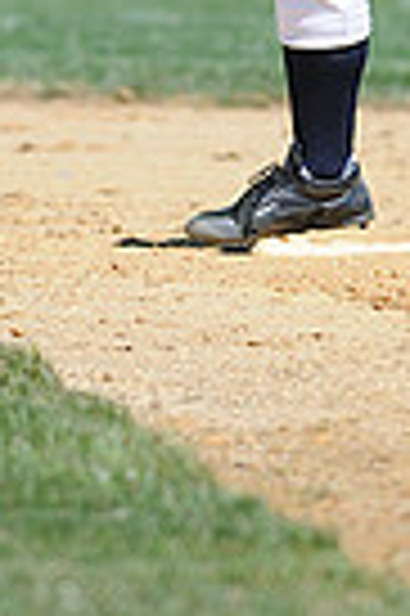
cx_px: 182
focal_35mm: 1476
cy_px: -342
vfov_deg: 1.4
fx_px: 25277
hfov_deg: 0.9
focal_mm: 300
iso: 200
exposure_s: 1/1600
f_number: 4
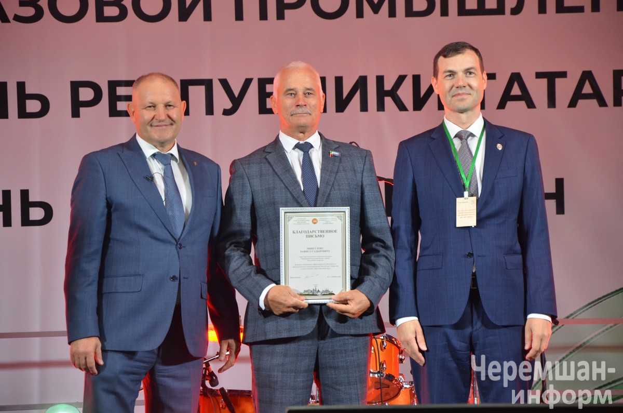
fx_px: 2720
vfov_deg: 8.7
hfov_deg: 13.1
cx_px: 312
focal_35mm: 158
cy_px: 206
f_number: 5.6
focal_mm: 105
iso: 800
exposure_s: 1/40
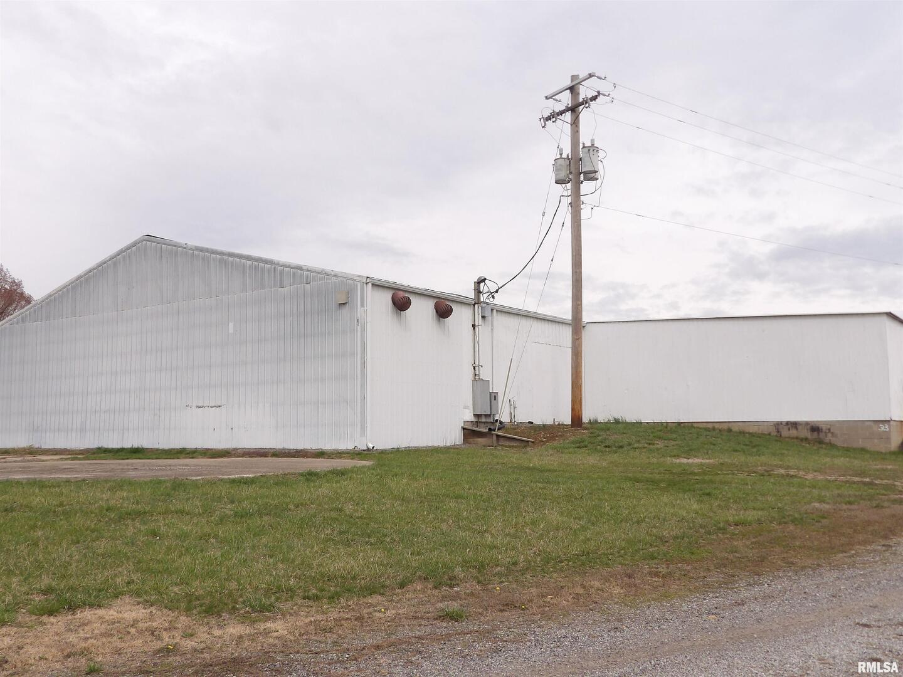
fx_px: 861
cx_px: 452
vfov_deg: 42.9
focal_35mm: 33
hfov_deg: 55.4
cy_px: 338
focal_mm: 5.9
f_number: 3.6
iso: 100
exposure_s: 1/916
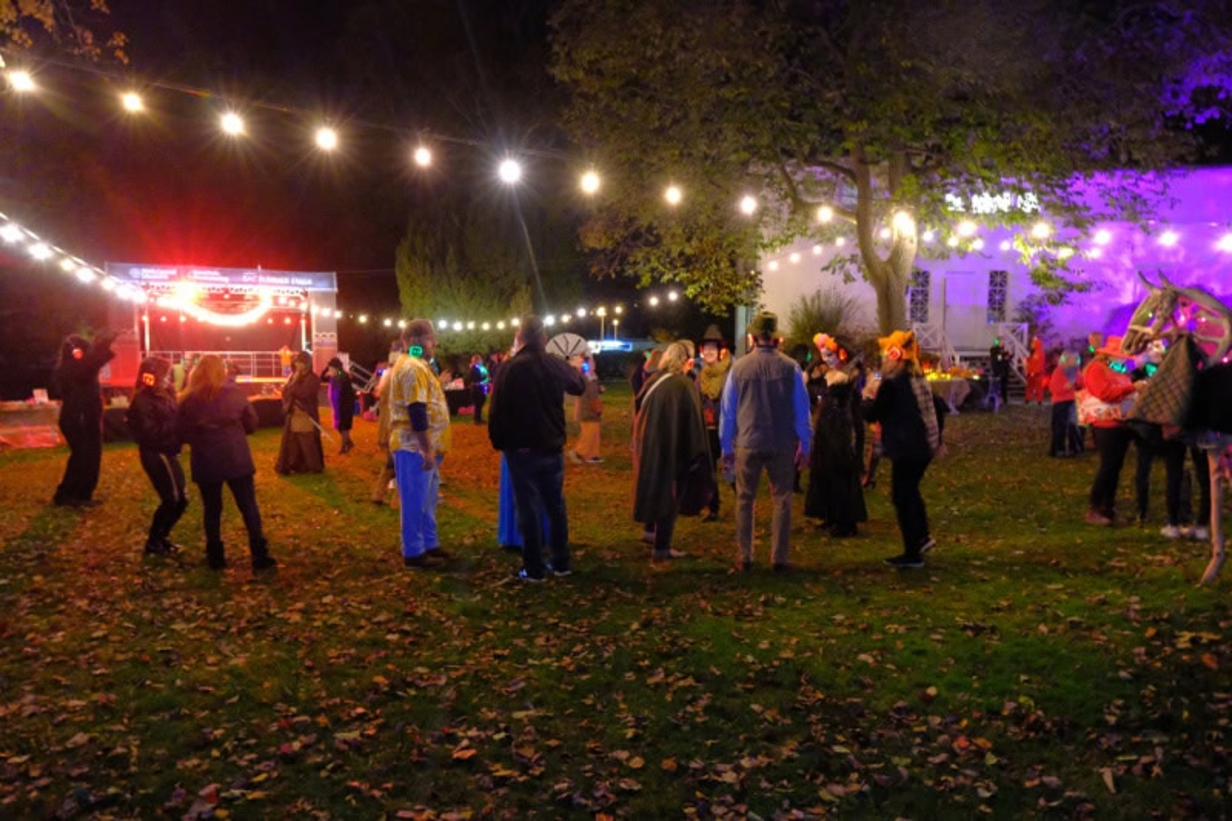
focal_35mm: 24
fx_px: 821
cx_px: 616
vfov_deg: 53.1
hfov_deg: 73.8
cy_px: 410
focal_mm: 16
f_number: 4
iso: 12800
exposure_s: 1/15
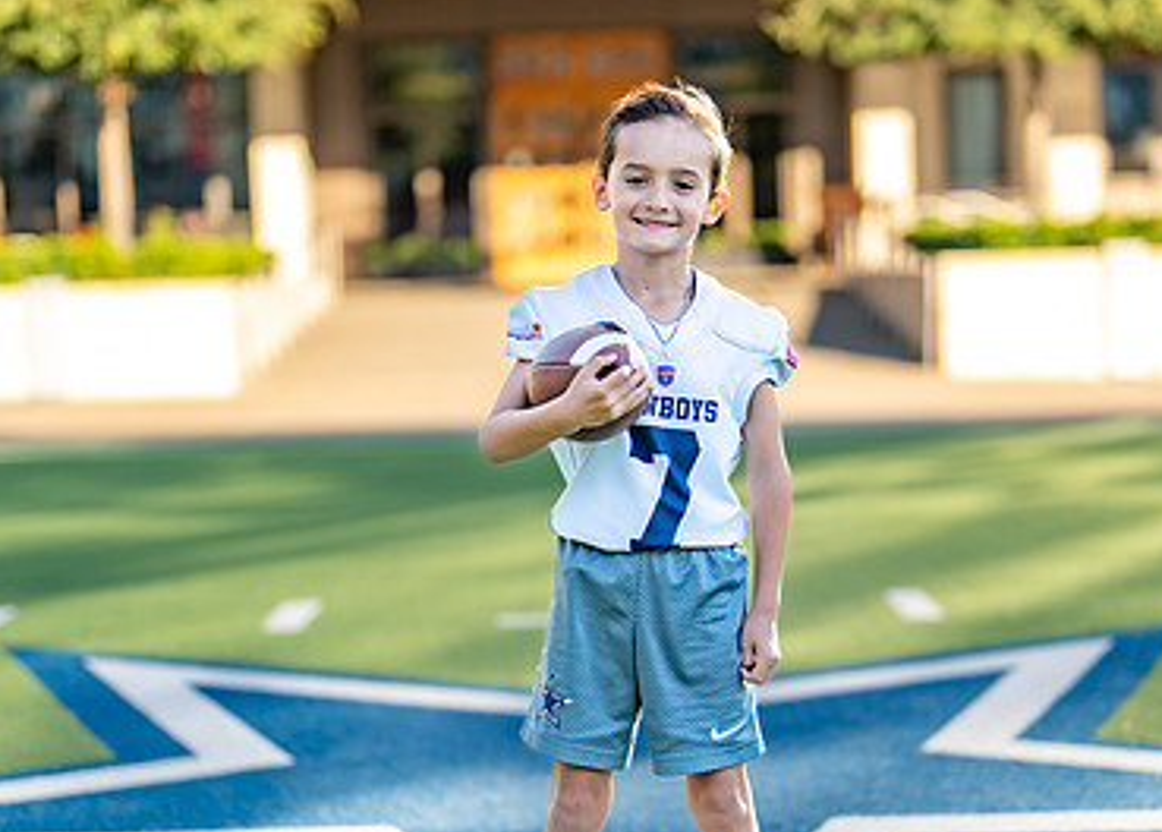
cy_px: 548
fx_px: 2972
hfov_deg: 22.1
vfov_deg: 15.9
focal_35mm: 90
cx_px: 658
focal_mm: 50
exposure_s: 1/2500
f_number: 1.2
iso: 100
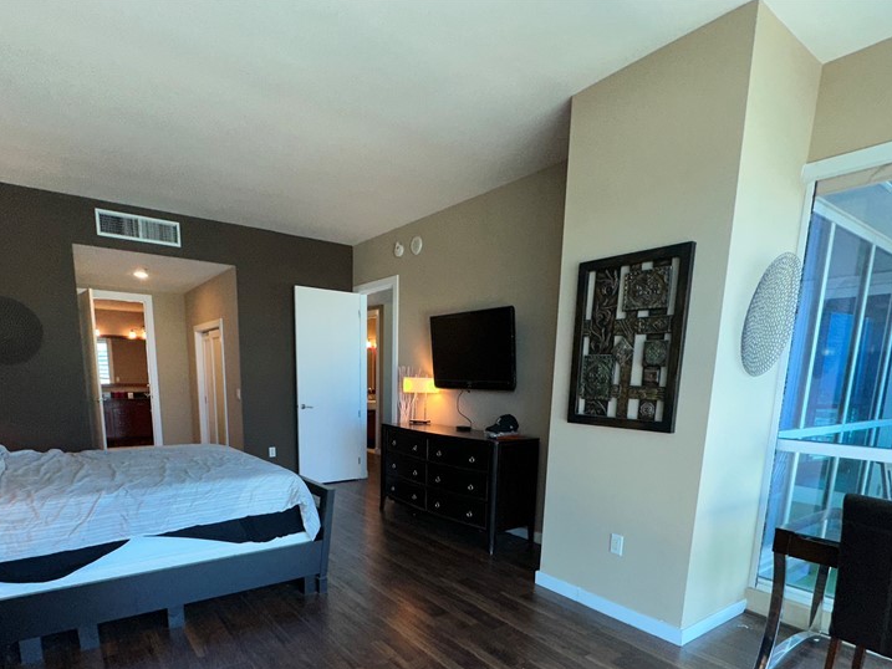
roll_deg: -1.9
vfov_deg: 63.4
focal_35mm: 20
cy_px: 474
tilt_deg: -10.8
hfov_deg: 81.6
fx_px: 515
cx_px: 418
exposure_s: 1/120
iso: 80
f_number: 2.2
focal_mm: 2.22
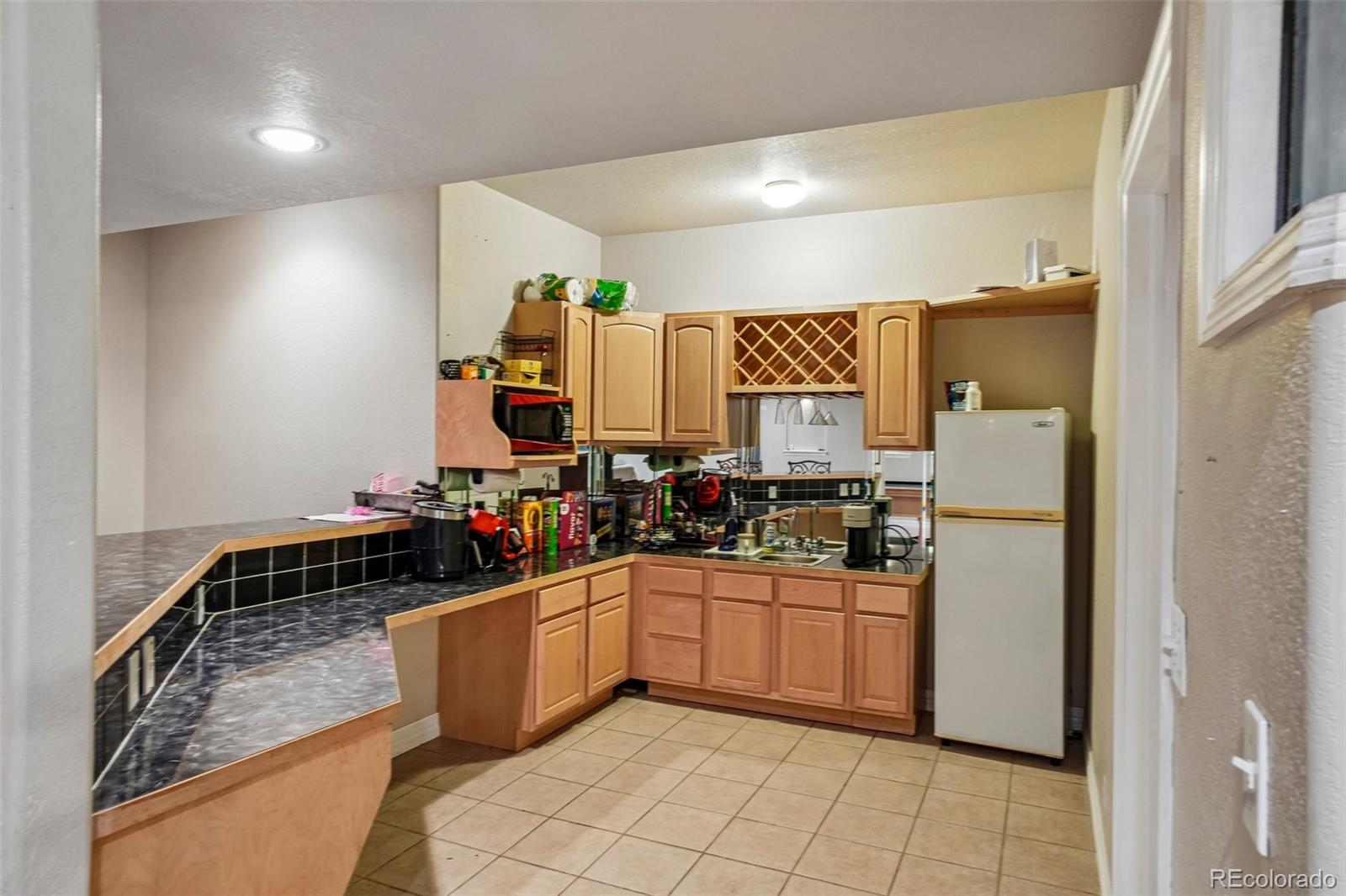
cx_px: 673
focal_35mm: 21
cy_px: 448
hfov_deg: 81.2
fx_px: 785
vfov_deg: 59.5
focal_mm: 14
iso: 400
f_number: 8
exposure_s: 1/2.5
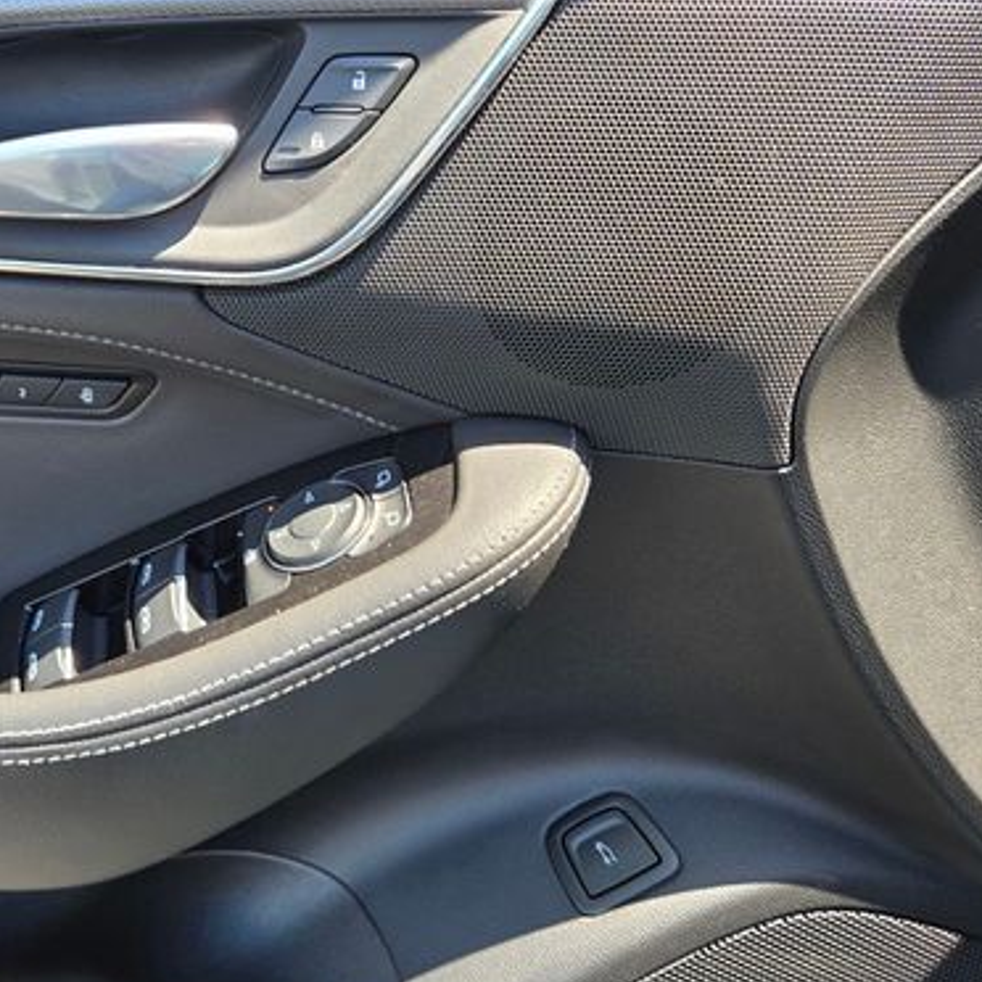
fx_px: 1123
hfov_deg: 45.1
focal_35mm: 35
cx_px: 209
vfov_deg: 47.2
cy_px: 504
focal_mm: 5.4
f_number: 1.8
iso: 32
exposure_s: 1/180
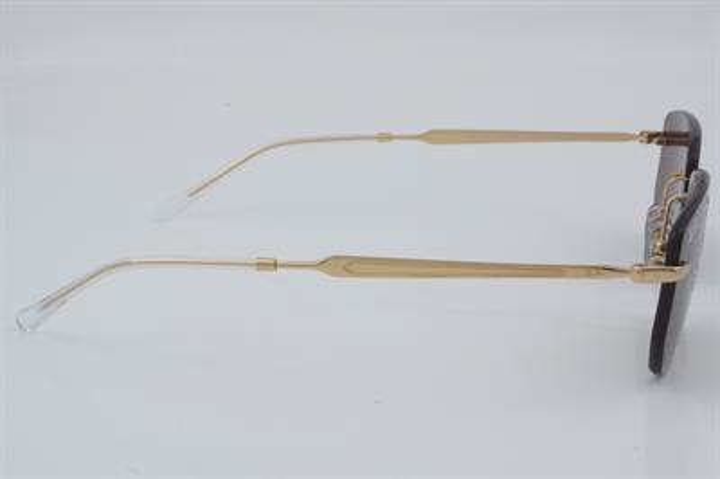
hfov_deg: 27.0
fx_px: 1499
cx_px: 360
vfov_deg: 18.2
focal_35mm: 75
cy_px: 240
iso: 100
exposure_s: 1/4
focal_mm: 50
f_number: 29
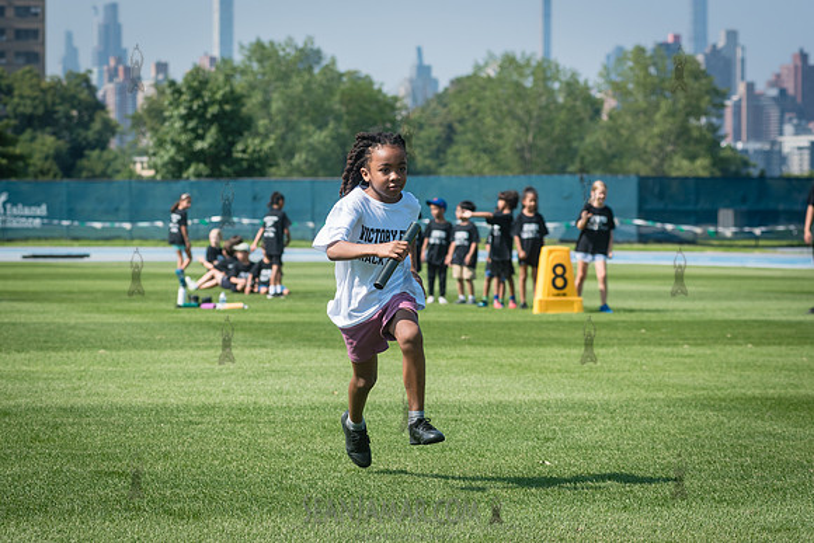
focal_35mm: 126
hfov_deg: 16.2
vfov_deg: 10.9
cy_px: 301
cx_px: 383
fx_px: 2857
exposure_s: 1/1600
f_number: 5
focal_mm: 105
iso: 400
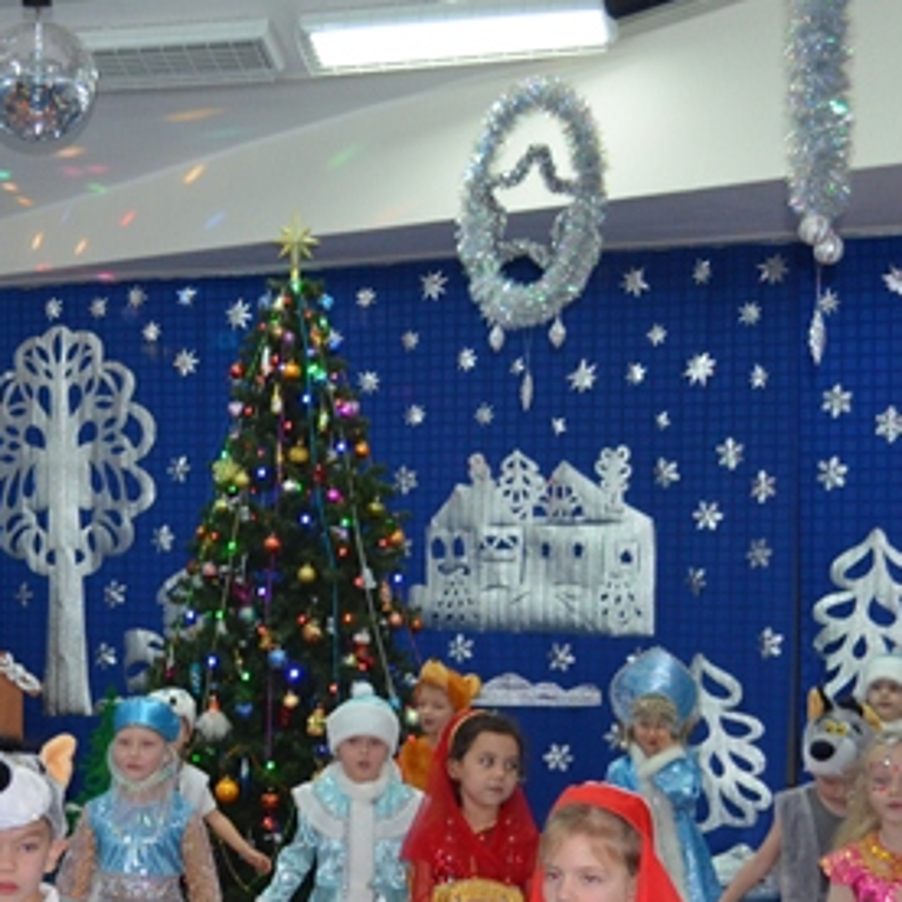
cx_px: 42
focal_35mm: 81
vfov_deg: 21.2
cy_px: 699
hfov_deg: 20.8
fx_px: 2388
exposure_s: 1/60
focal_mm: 22
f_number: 3.5
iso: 800
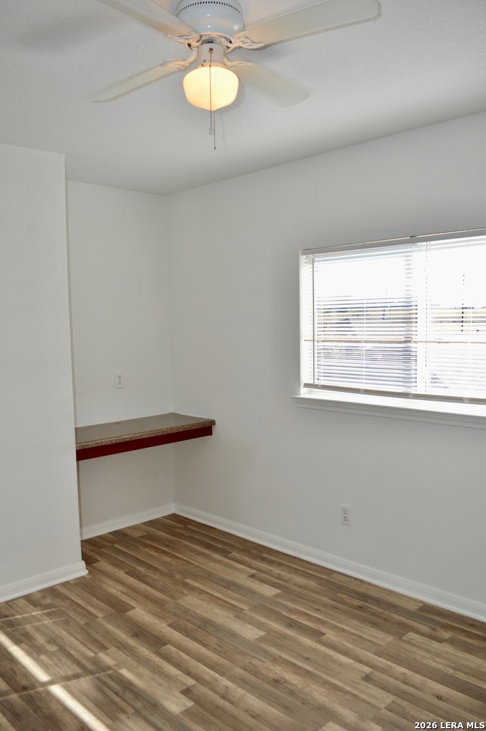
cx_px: 243
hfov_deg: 47.8
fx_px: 548
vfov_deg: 67.4
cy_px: 366
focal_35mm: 27
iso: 100
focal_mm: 18
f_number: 4
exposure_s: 1/125
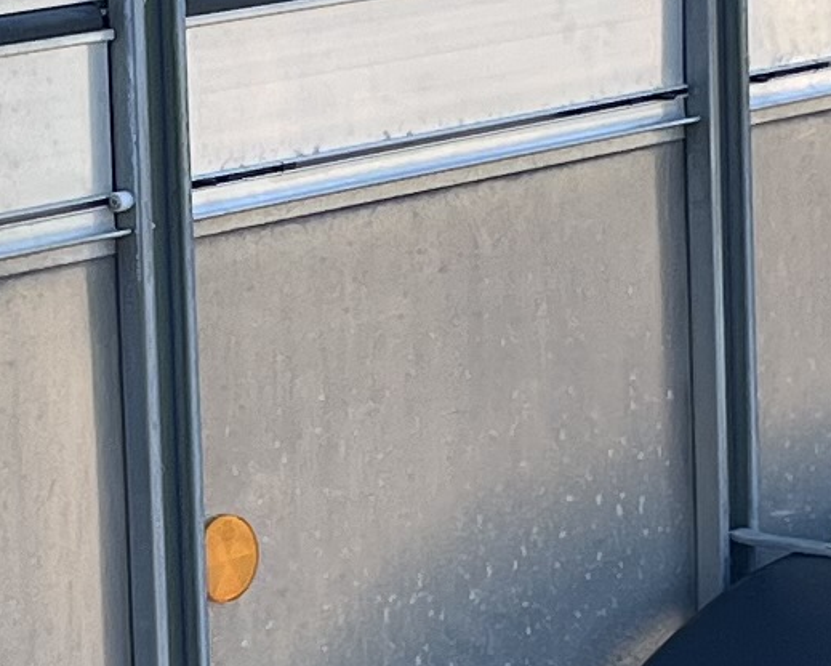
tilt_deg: -4.2
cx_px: 200
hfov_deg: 9.8
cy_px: 130
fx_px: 4849
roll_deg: +2.8
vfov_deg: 7.8
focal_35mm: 197
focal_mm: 5.1
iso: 50
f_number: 1.6
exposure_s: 1/920
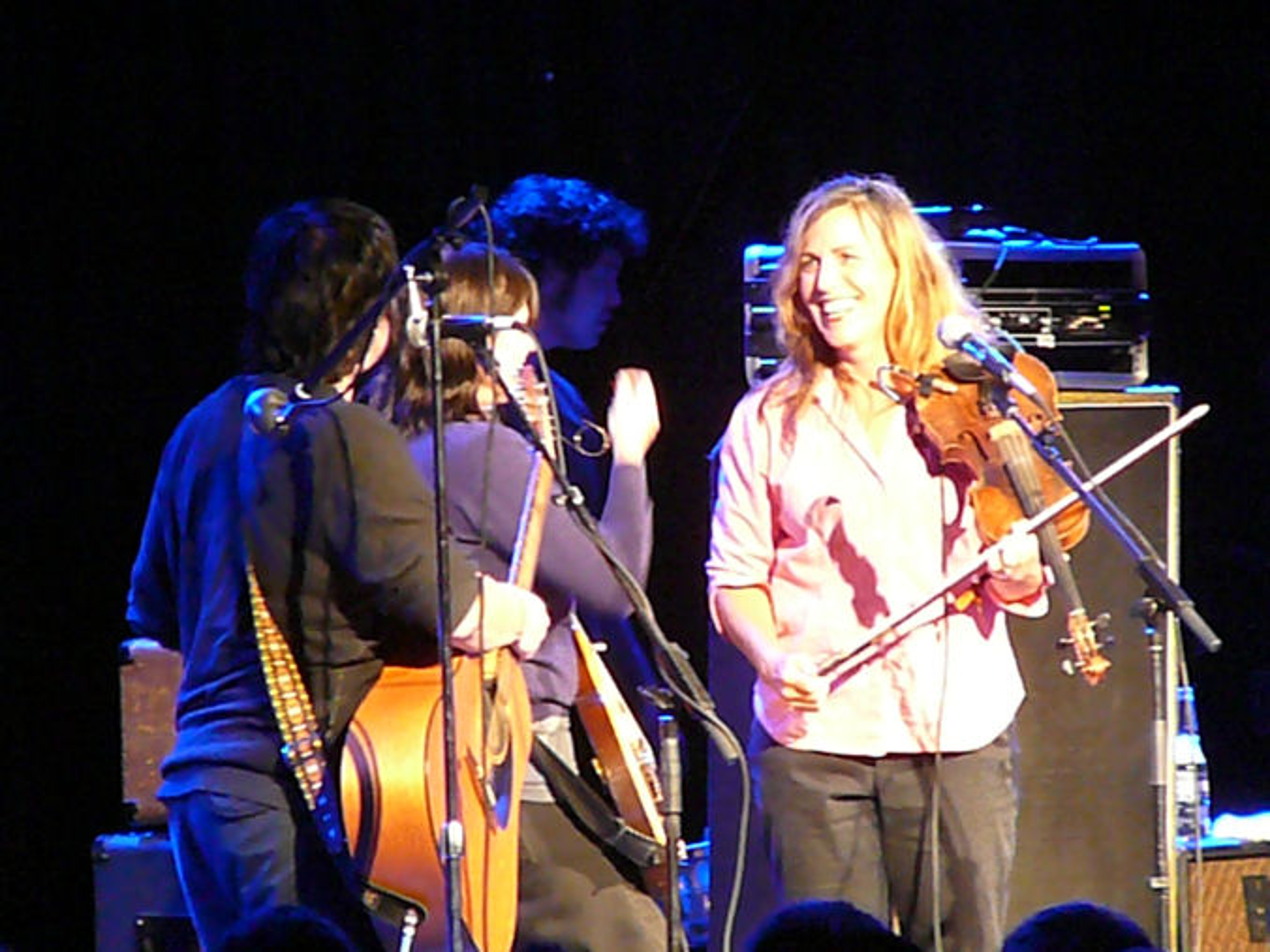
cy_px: 476
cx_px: 635
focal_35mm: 350
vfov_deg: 4.2
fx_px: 12841
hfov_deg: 5.7
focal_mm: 52
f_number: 4.2
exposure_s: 1/30
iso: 1600
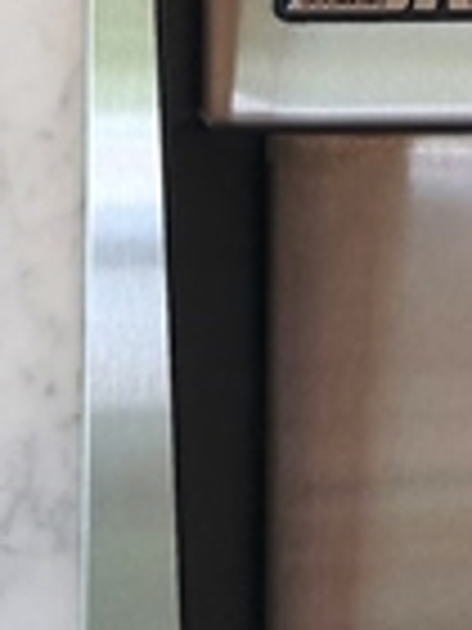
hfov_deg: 10.5
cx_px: 1047
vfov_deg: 15.4
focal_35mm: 126
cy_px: 27
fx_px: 2291
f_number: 1.8
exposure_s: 1/120
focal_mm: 5.4
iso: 250
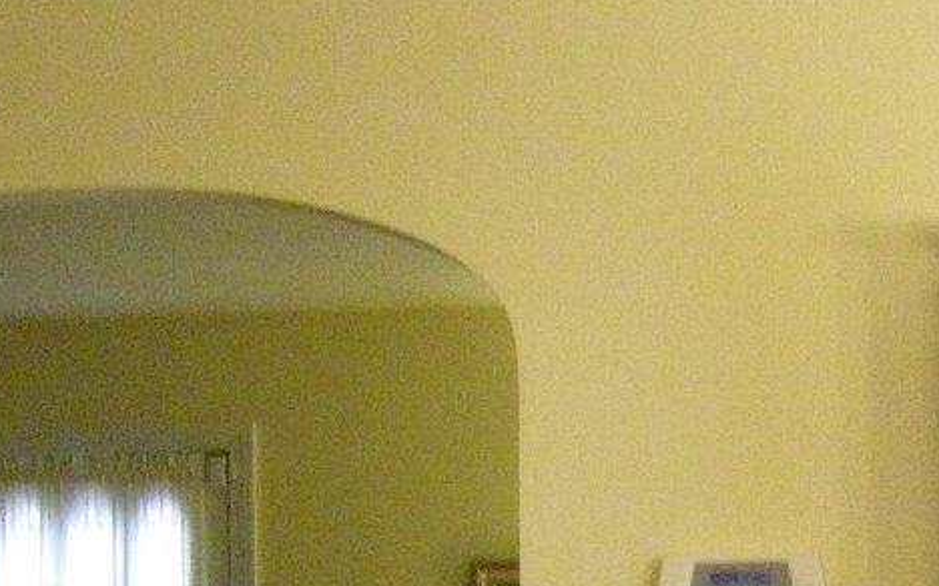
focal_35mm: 124
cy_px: 885
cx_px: 941
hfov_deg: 16.5
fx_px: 3172
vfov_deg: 10.2
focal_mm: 6.3
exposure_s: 1/30
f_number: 3.5
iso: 800
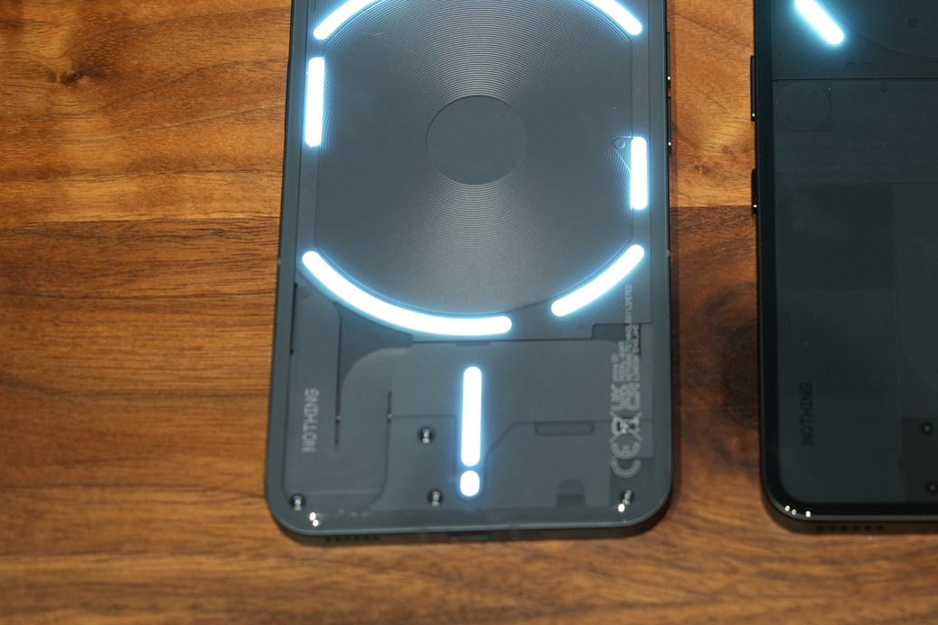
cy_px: 131
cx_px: 736
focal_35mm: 107
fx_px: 2788
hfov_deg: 18.9
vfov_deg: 12.7
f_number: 4
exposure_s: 1/20
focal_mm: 58
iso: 400
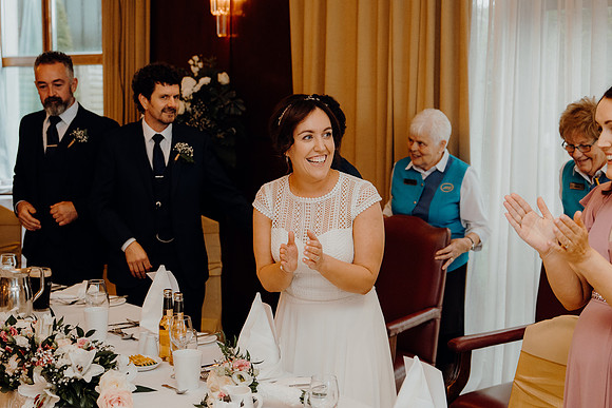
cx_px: 306
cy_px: 204
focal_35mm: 61
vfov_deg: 22.3
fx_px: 1037
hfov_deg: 32.9
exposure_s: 1/200
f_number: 2.8
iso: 1250
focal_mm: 41
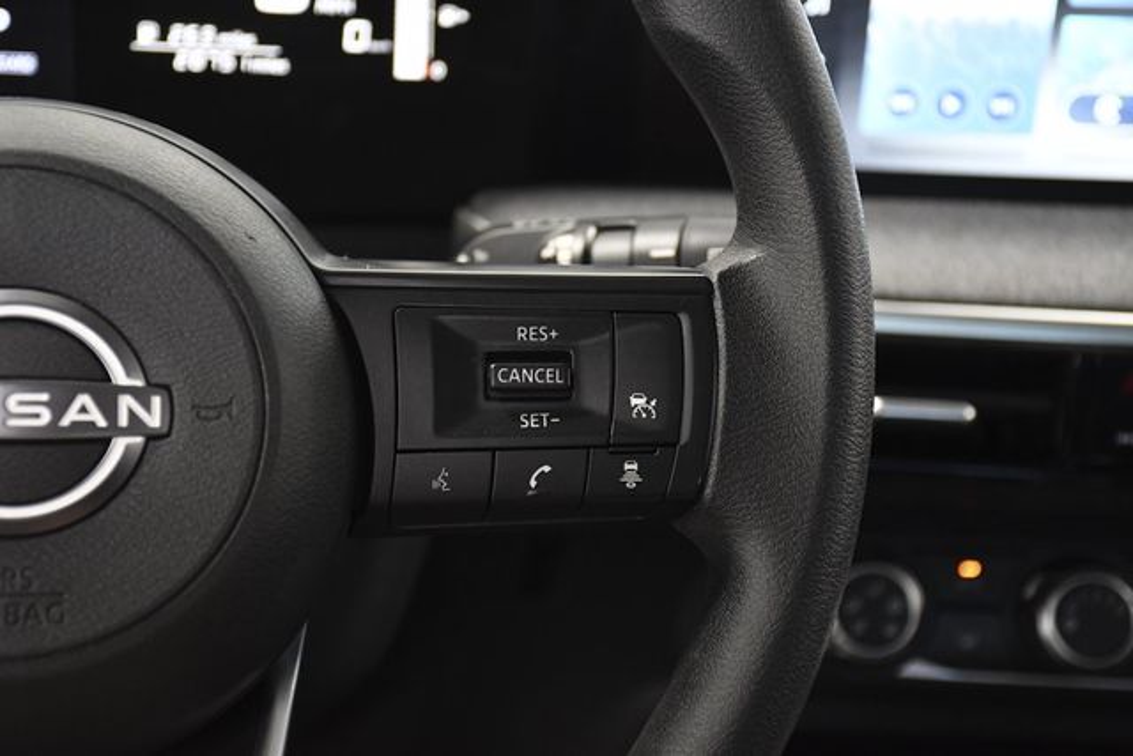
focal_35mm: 72
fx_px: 2266
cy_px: 378
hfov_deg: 28.1
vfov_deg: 18.9
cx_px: 566
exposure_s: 1/125
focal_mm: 48
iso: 2500
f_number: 4.5
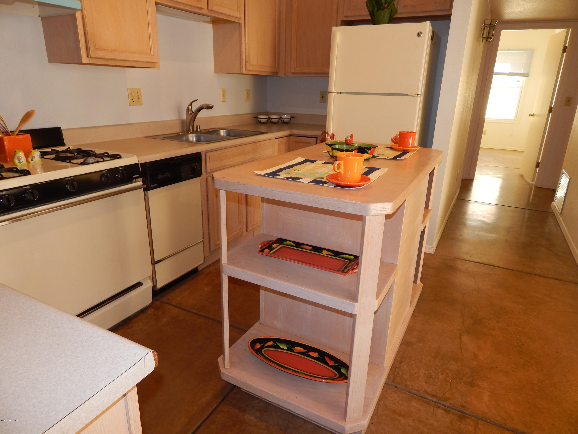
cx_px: 289
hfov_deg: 73.9
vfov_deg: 58.9
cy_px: 217
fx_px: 384
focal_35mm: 23
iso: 140
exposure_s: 1/30
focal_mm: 4
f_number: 3
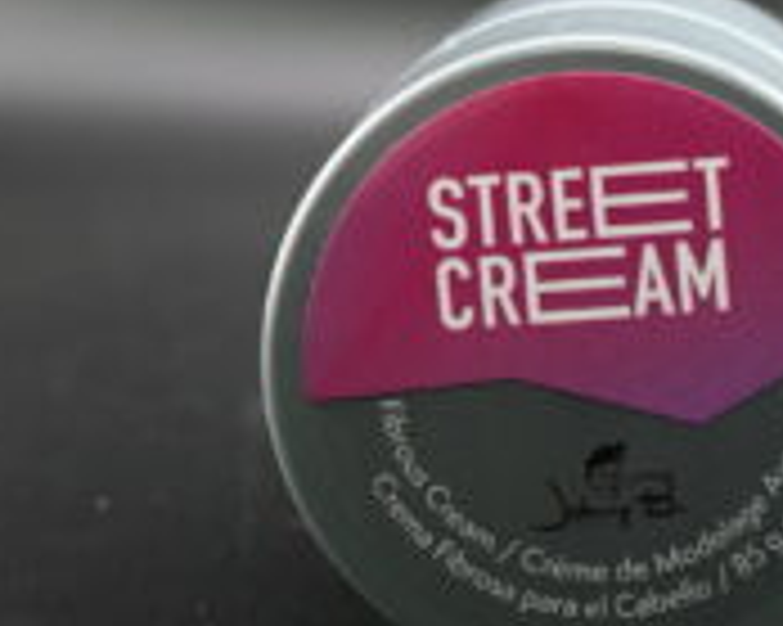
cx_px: 572
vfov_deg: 14.8
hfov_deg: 18.7
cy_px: -14
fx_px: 2362
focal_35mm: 102
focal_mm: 28
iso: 450
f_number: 4.5
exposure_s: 1/50
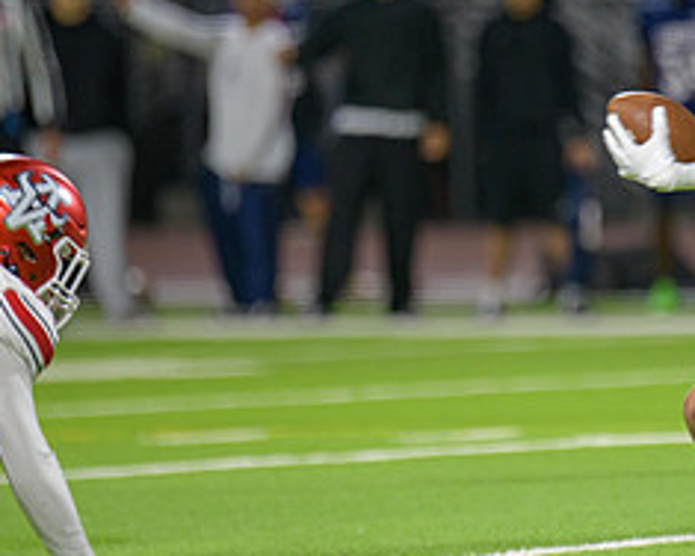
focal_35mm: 695
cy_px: 271
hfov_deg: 2.8
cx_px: 589
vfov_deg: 2.2
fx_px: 14296
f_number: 2.8
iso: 1250
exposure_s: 1/250
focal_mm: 300
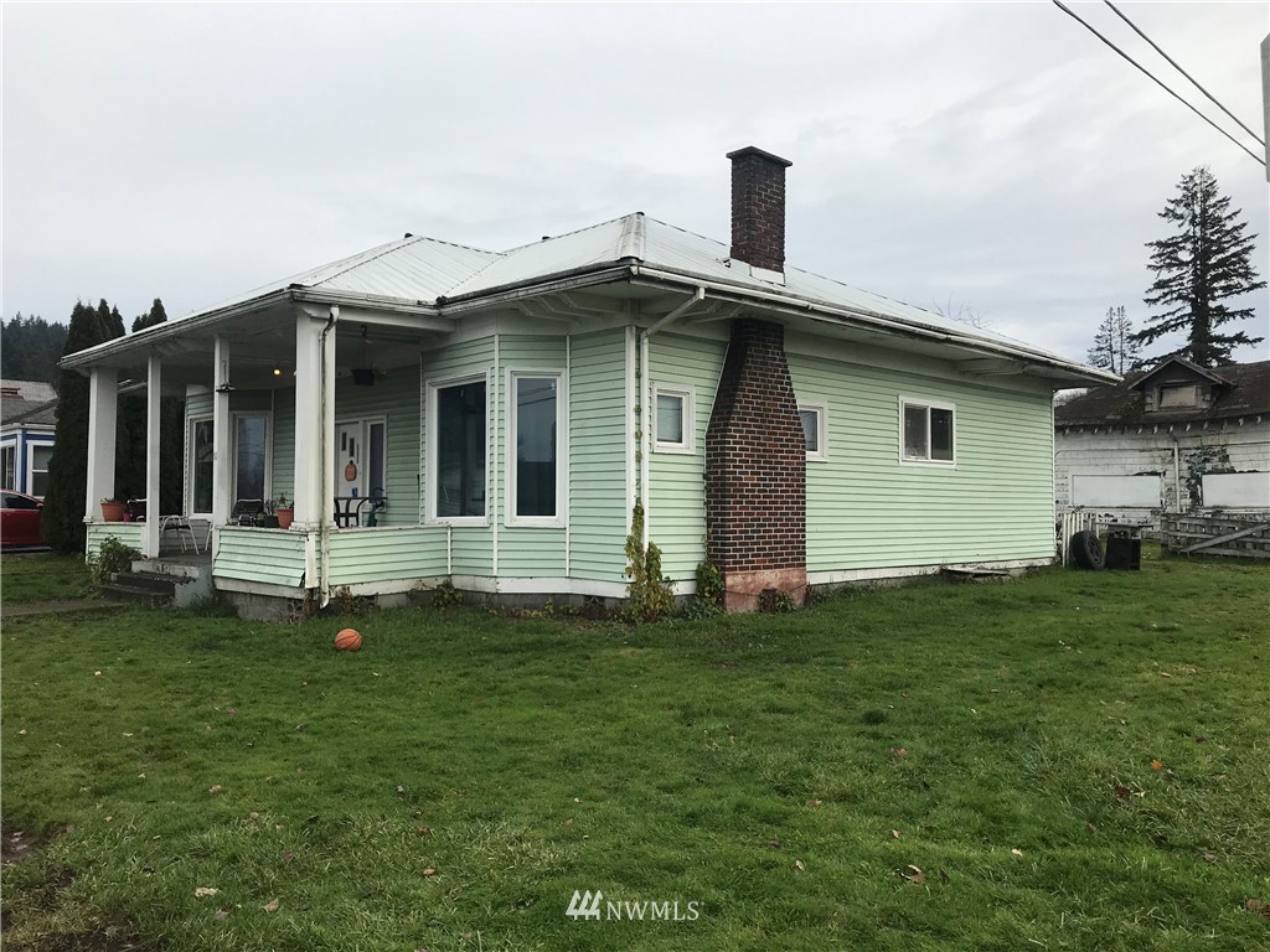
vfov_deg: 49.7
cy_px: 476
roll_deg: -0.2
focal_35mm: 28
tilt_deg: +1.8
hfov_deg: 63.4
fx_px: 1027
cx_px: 635
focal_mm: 3.99
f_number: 1.8
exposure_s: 1/1212
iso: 20
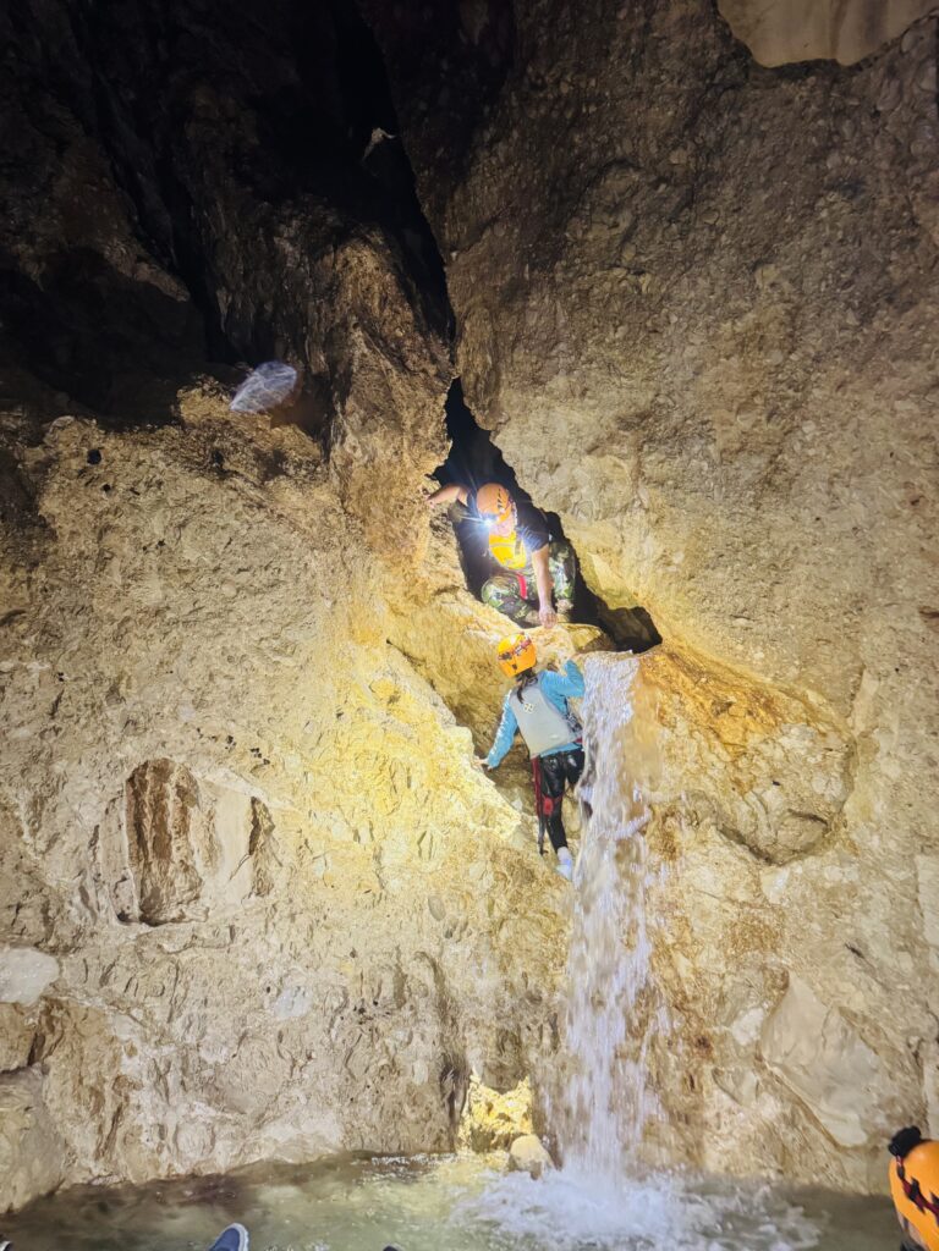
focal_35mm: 24
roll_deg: -1.7
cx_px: 470
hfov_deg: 56.8
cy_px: 626
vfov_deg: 71.6
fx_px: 868
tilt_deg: +20.5
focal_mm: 6.76
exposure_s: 1/60
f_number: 1.78
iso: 500
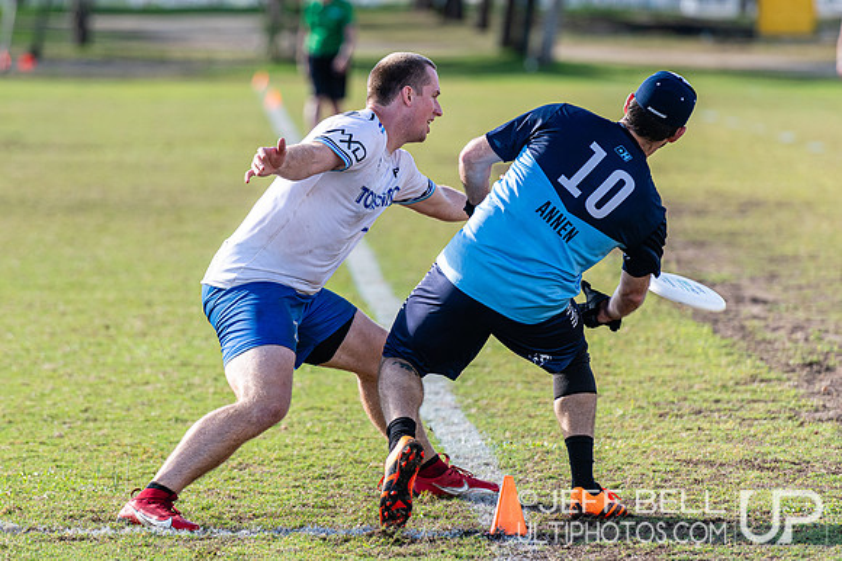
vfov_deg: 4.5
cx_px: 307
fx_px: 7149
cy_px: 225
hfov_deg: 6.7
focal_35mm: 306
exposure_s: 1/1250
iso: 180
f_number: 3.2
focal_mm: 200
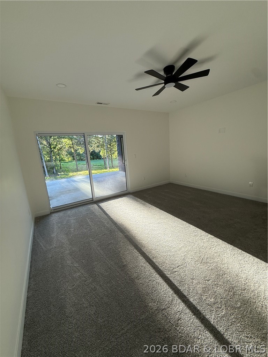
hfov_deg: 85.7
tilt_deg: -11.3
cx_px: 134
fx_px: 145
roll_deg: +3.9
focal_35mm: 14
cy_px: 178
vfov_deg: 102.1
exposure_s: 1/99
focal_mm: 2.22
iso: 64
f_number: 2.2
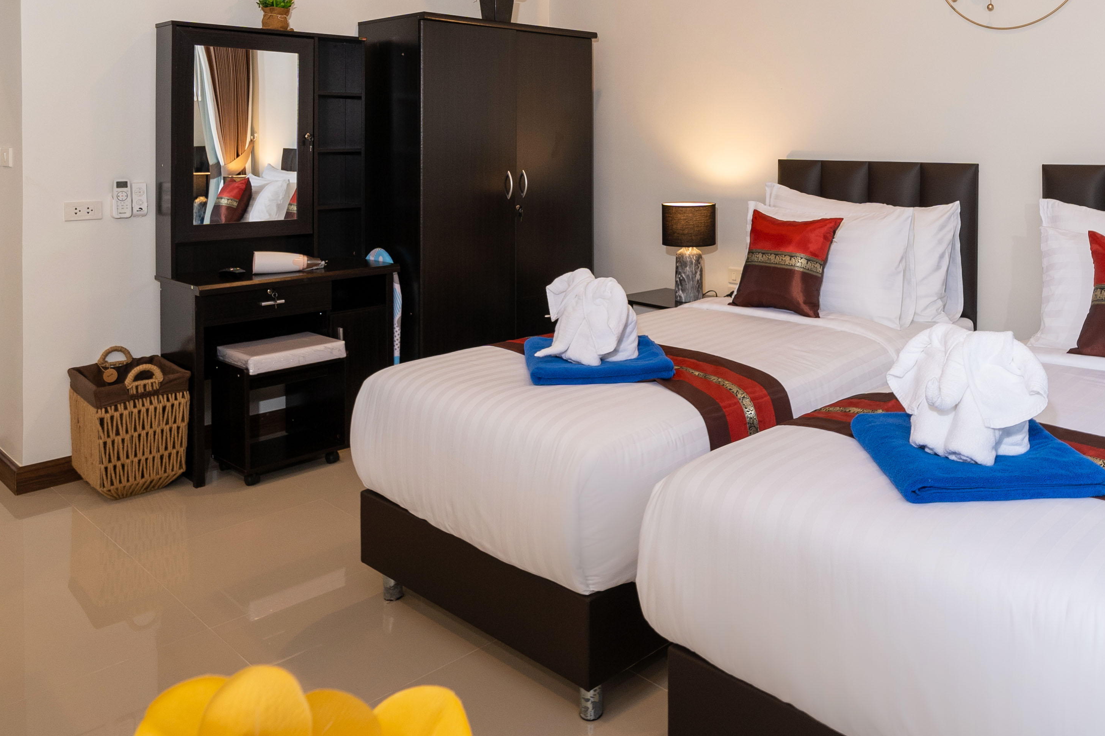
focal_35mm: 29
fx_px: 890
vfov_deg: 42.8
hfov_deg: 62.8
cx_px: 685
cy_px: 141
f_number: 5.6
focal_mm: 14
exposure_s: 1/30
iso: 400
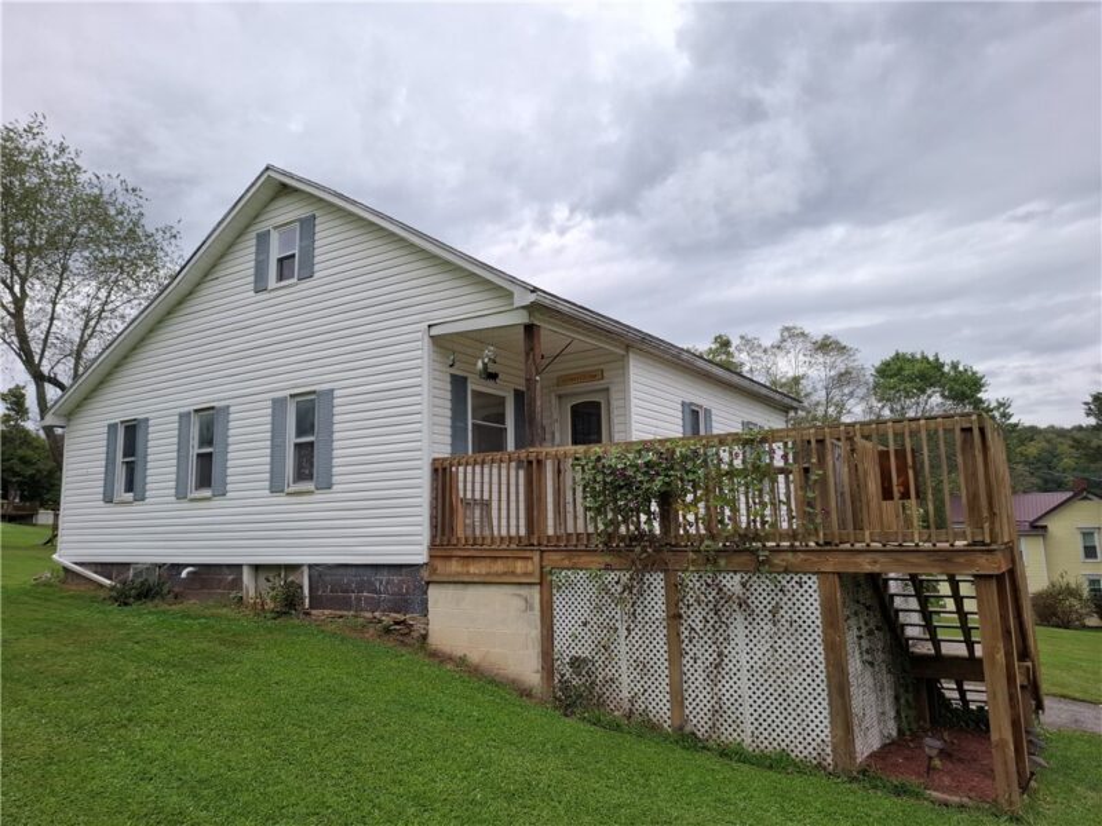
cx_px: 551
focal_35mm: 23
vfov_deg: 58.9
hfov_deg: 73.9
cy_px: 413
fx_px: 732
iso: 50
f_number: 1.8
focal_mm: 5.54
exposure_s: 1/409
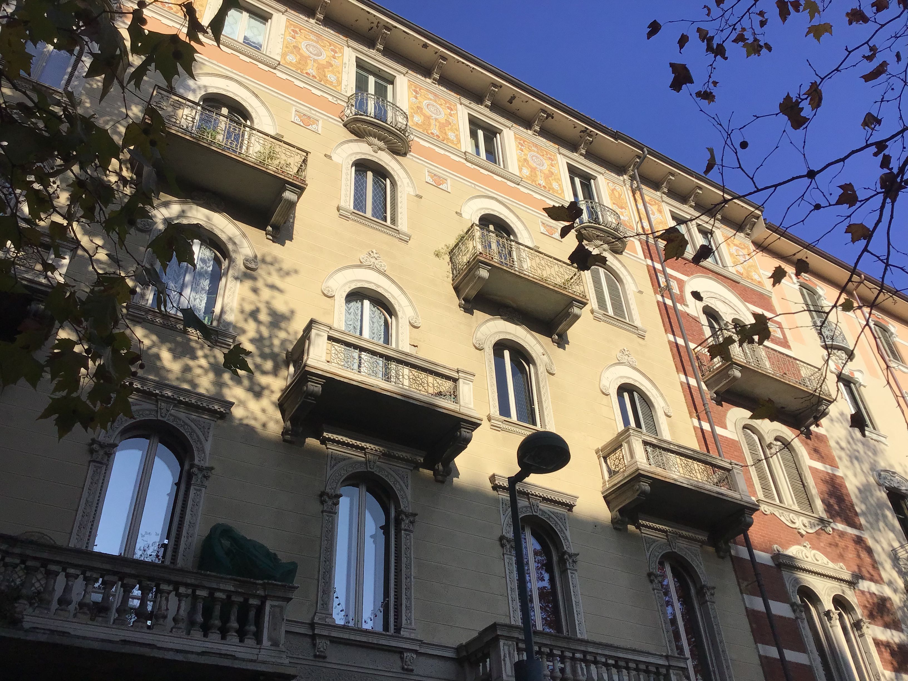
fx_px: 813
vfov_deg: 45.4
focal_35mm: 31
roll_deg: +3.2
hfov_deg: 58.4
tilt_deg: +40.1
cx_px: 454
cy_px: 340
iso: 25
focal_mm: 3.3
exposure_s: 1/1481
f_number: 2.4
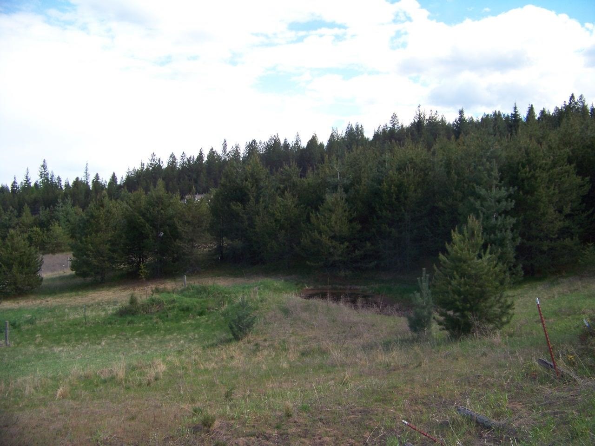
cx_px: 298
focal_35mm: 36
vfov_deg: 39.7
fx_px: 619
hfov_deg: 51.4
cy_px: 223
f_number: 2.8
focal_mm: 5.85
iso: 64
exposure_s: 1/400
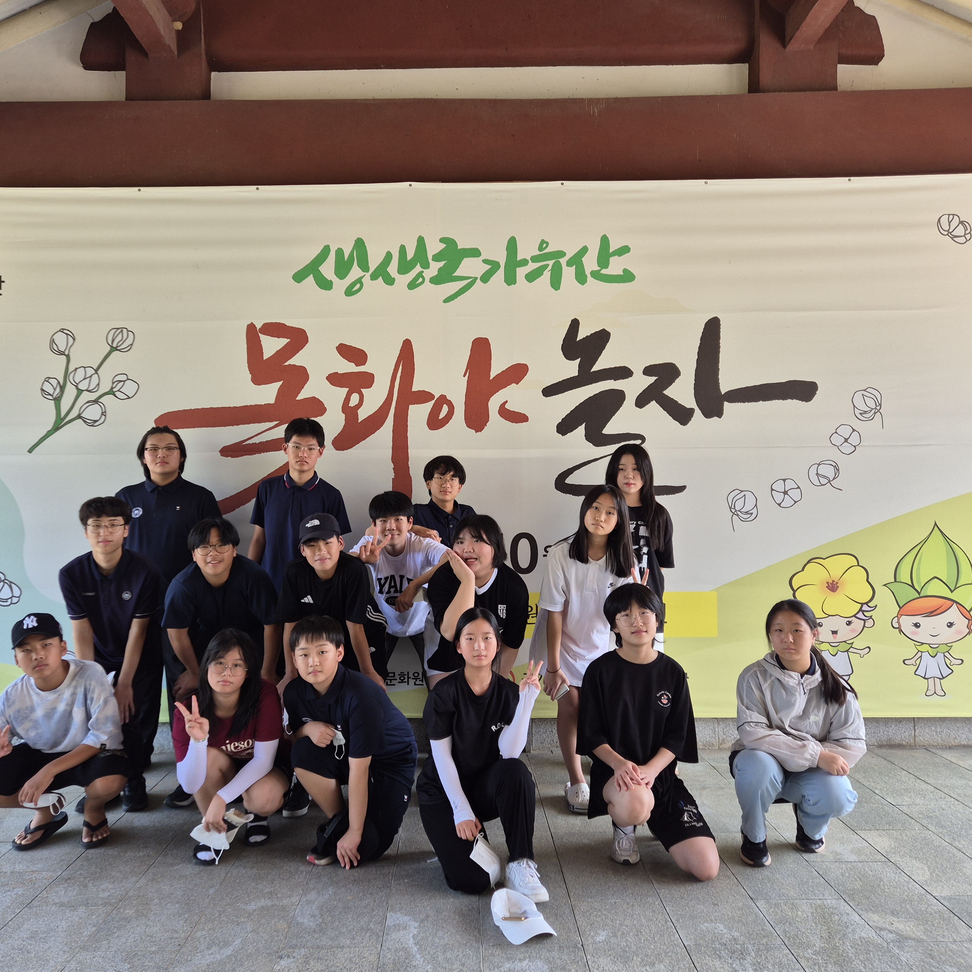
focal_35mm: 28
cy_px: 480
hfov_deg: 57.2
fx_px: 890
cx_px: 452
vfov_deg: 57.3
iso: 40
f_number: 1.8
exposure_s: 1/180
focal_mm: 5.4
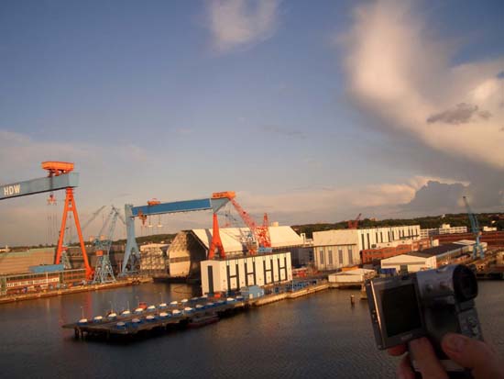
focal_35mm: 35
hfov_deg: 52.6
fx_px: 510
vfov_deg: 40.7
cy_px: 190
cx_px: 252
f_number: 4.3
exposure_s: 1/500
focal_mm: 5.8
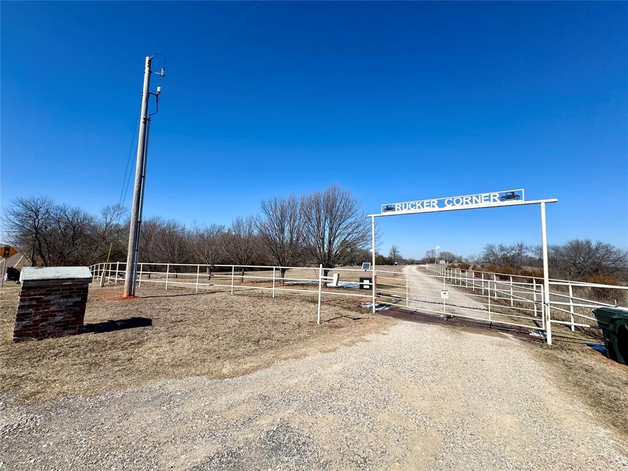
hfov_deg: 102.1
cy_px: 236
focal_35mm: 14
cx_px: 314
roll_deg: -0.5
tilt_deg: +5.9
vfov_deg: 85.7
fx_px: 254
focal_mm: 2.22
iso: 50
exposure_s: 1/2985
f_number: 2.2
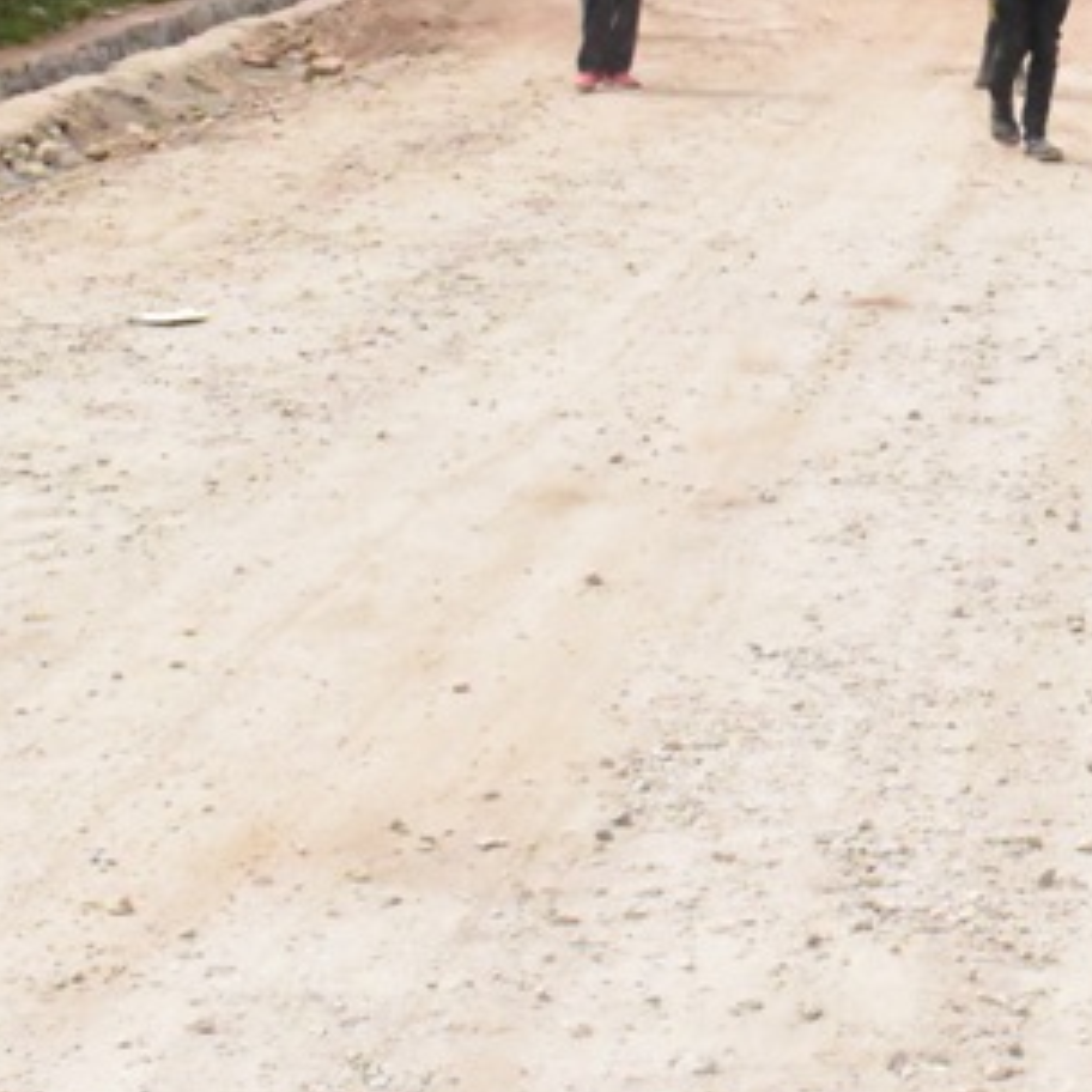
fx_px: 3440
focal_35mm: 96
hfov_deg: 17.1
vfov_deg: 17.9
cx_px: 1383
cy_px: 210
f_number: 14
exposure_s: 1/4000
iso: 12800
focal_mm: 23
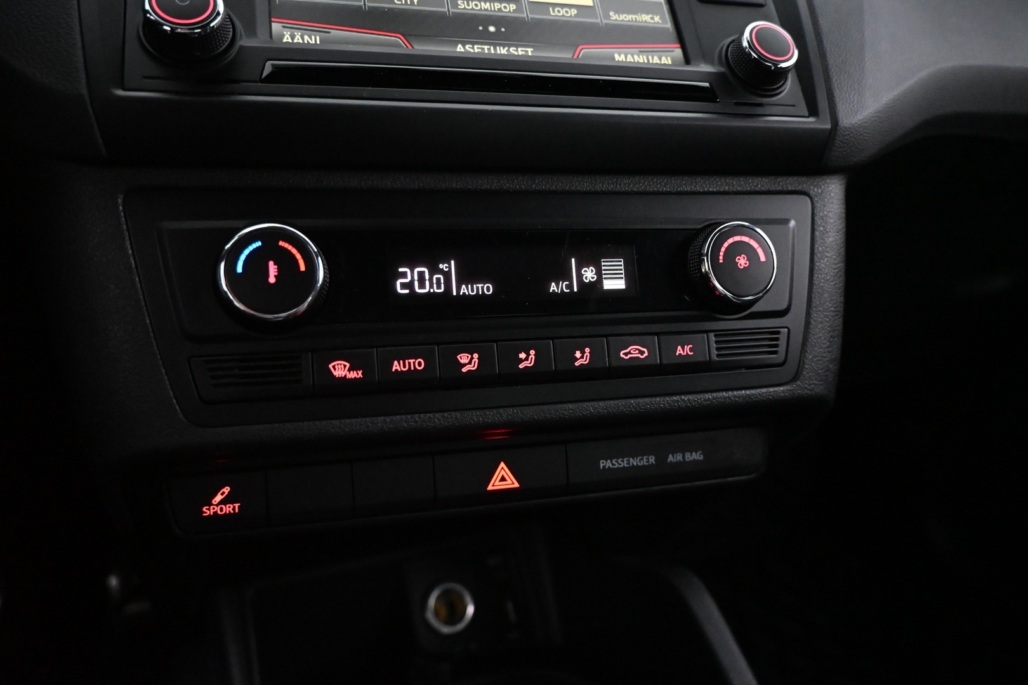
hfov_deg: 73.7
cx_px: 514
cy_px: 342
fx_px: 685
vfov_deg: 53.1
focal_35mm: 24
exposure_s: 1/60
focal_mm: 16
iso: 8000
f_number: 3.5
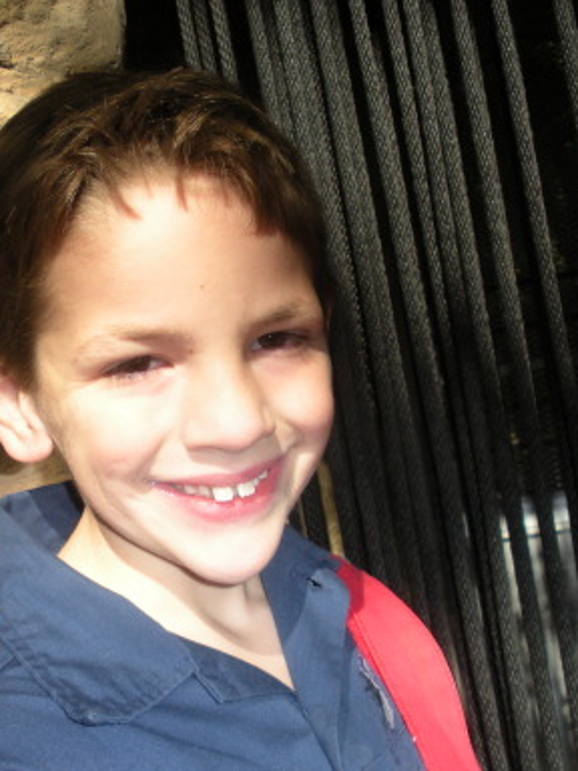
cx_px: 241
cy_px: 446
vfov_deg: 32.1
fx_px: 1336
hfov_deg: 24.4
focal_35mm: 60
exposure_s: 1/467
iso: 88
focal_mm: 6.3
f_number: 3.5
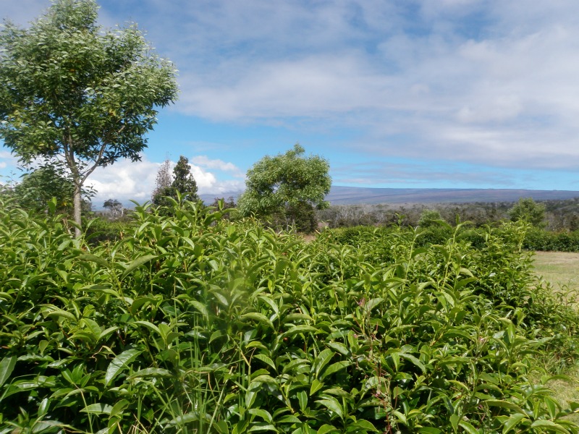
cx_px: 290
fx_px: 468
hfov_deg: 63.4
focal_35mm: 28
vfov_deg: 49.7
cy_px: 217
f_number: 5
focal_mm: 5
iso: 50
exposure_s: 1/200
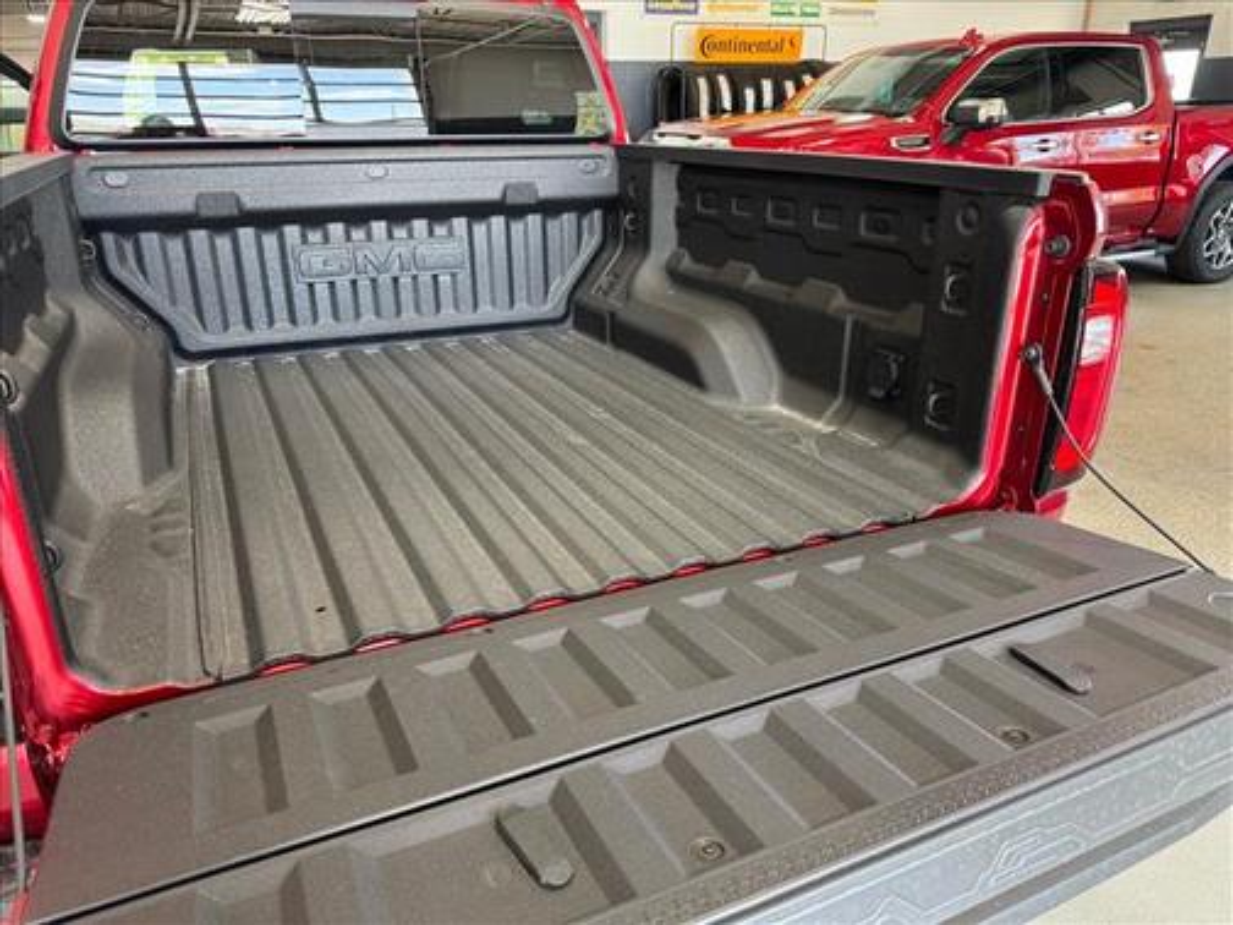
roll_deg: +1.2
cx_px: 616
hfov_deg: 71.6
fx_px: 855
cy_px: 462
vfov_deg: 56.8
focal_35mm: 24
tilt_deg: -24.2
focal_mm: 6.76
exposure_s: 1/60
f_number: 1.78
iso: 160
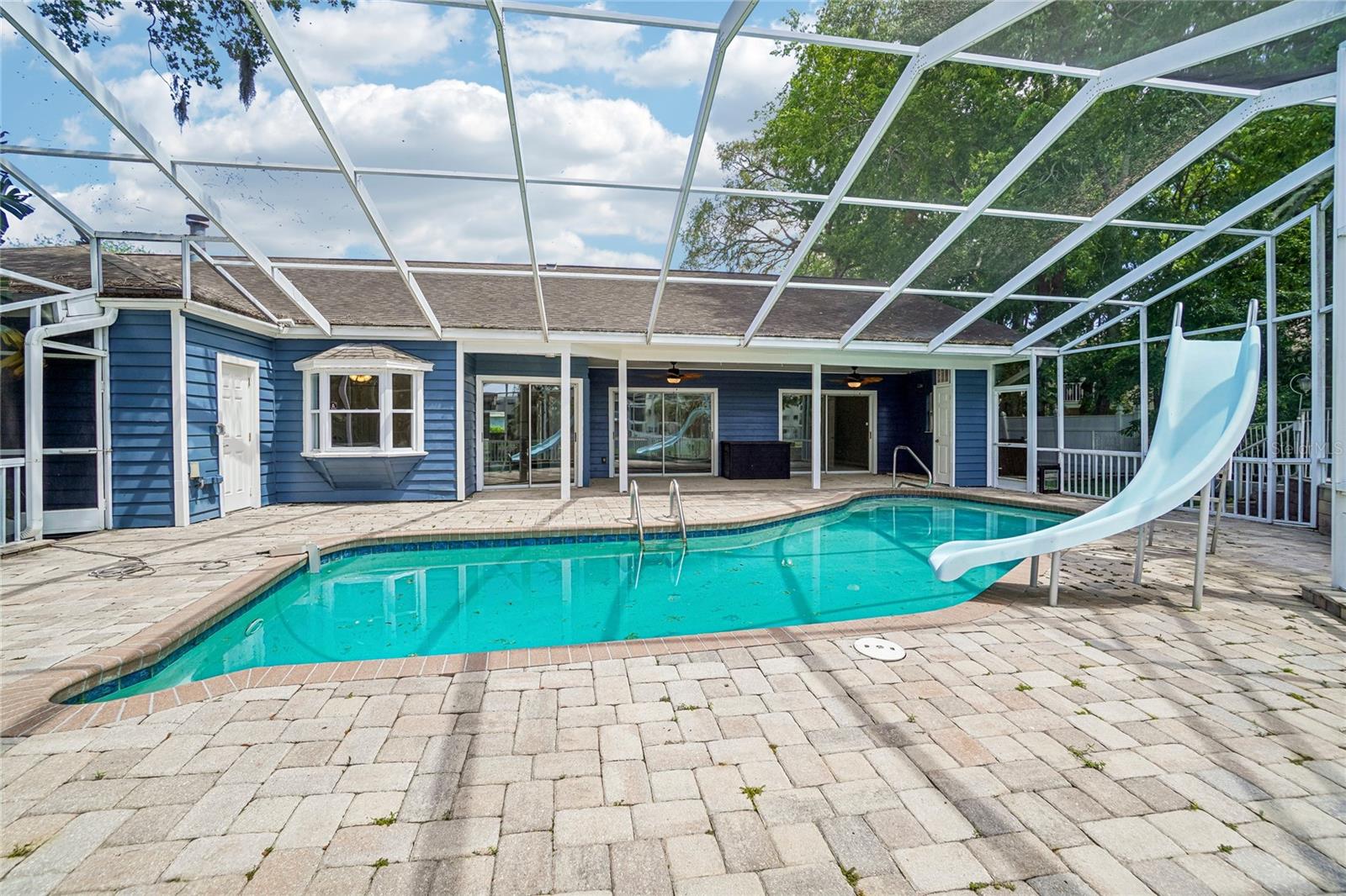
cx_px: 673
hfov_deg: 100.4
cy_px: 448
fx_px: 561
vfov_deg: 77.3
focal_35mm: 15
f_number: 8
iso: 100
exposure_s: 1/125
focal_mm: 10
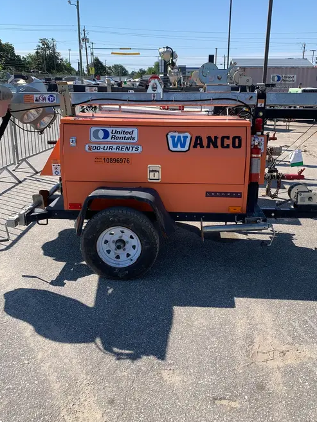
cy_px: 200
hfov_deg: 48.2
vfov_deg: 61.6
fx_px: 354
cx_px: 171
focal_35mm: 29
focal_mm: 4.25
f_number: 1.8
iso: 25
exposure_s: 1/1953
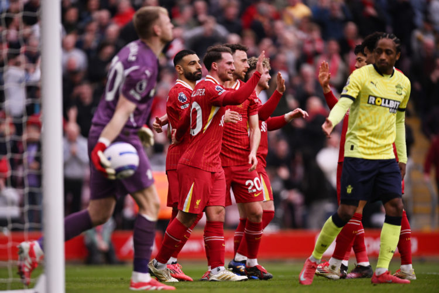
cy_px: 146
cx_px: 220
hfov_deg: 5.2
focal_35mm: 400
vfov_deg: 3.4
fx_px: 4877
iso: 1250
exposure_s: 1/3200
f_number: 3.2
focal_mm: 400
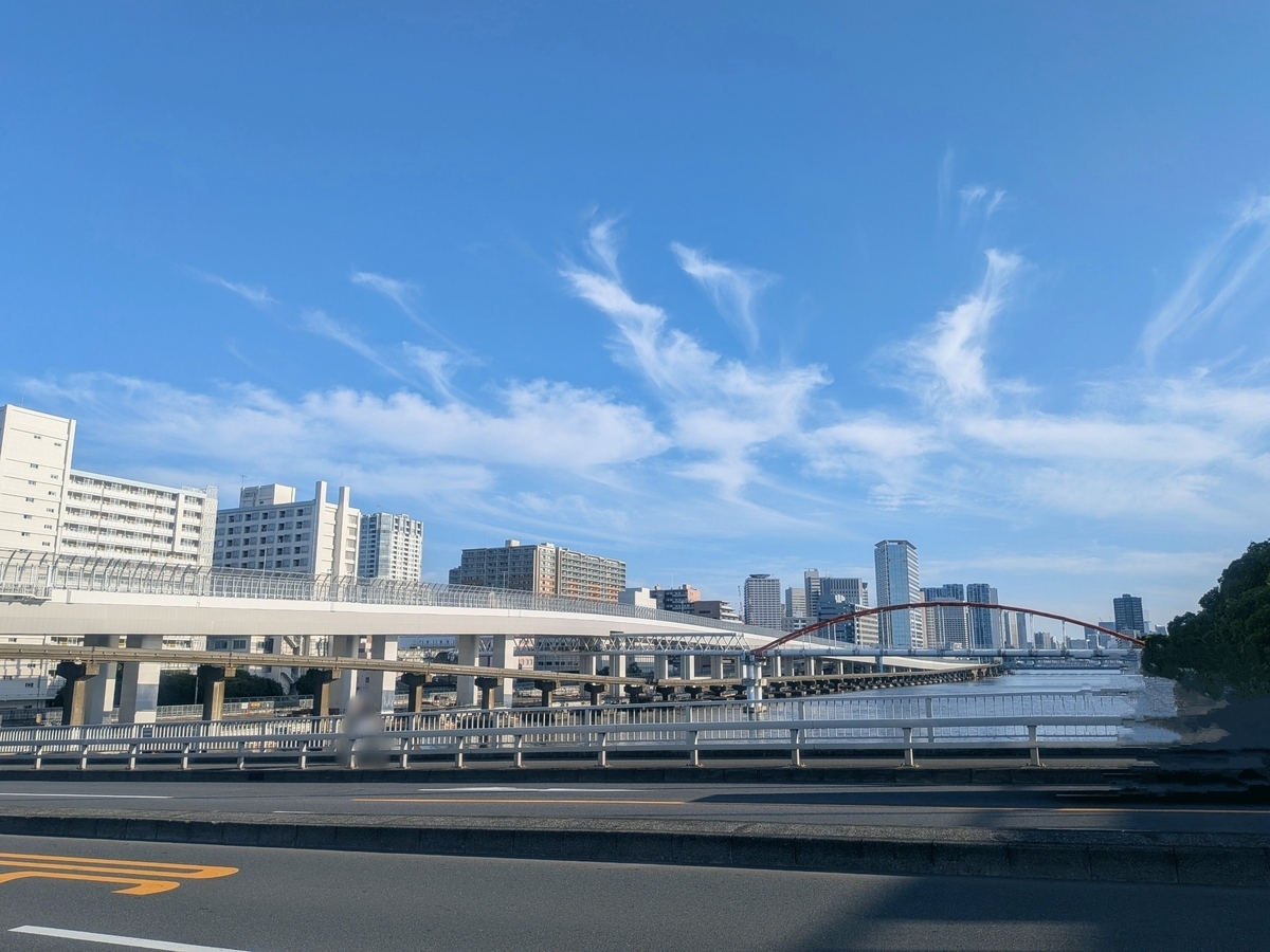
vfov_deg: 56.8
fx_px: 881
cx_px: 635
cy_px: 476
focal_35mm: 24
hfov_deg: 71.6
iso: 28
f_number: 1.7
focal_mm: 4.53
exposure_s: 1/1802
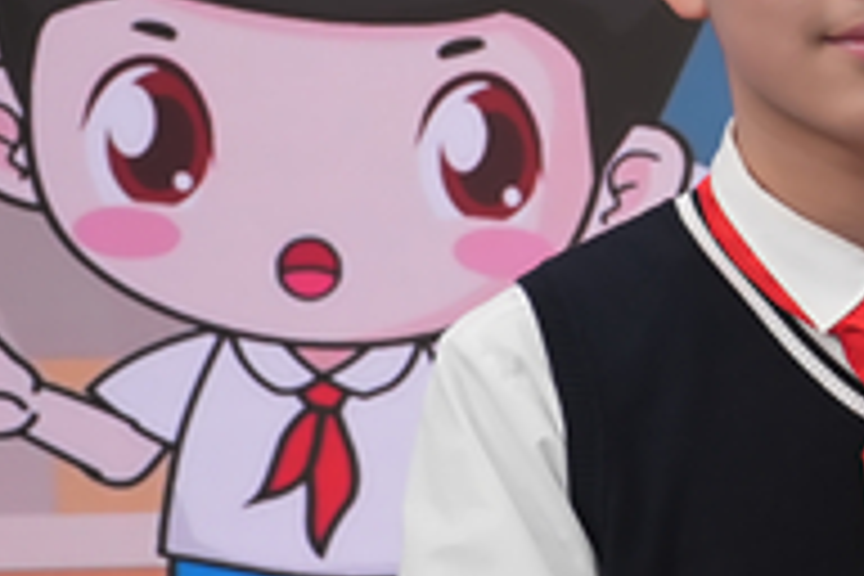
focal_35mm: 133
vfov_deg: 10.3
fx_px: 3192
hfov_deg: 13.3
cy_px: 385
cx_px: 1710
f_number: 5.6
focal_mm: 32
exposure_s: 1/40
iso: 250
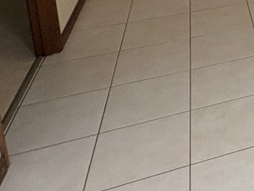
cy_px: -113
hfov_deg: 21.8
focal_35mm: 66
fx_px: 484
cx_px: 426
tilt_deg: -14.4
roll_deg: -1.7
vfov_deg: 18.9
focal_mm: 2.22
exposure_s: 1/100
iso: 250
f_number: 2.2
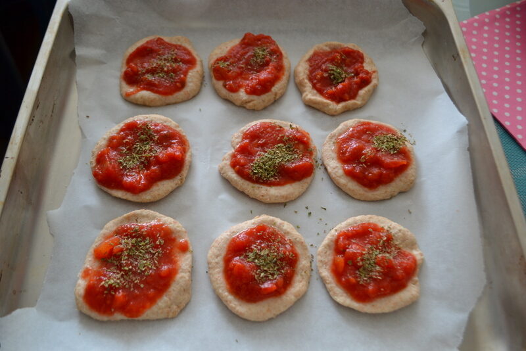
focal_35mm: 33
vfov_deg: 40.0
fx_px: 482
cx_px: 263
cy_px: 176
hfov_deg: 57.2
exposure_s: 1/80
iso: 400
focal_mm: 22
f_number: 4.5
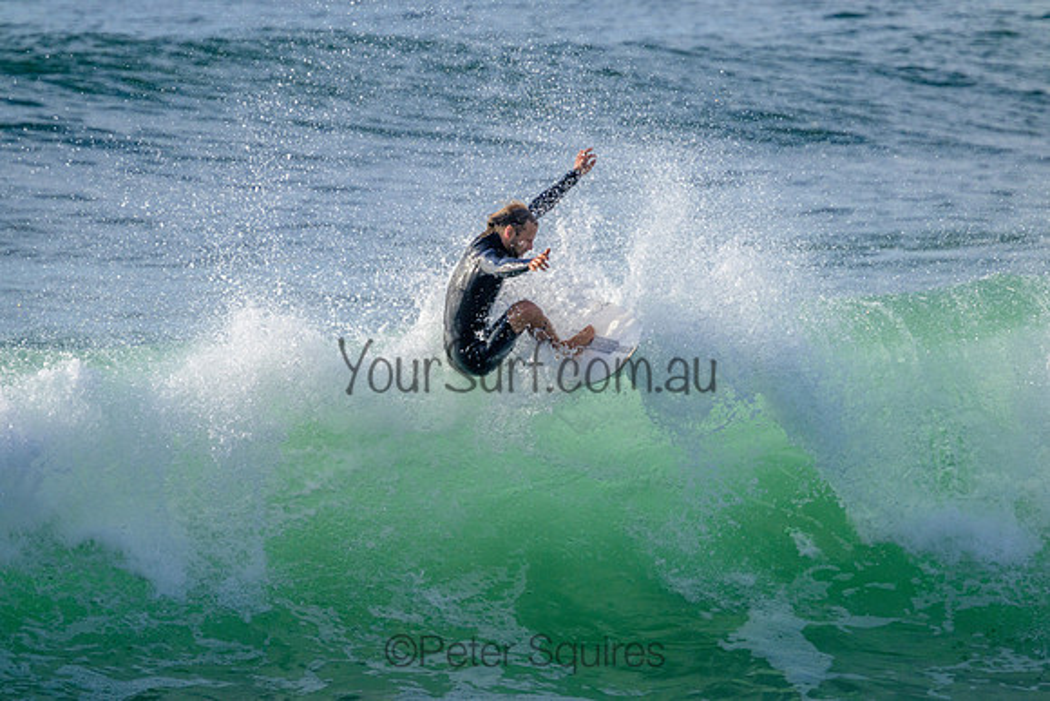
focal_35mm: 800
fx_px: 23338
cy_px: 350
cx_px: 525
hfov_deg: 2.6
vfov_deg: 1.7
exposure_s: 1/2000
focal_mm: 800
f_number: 11
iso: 1000
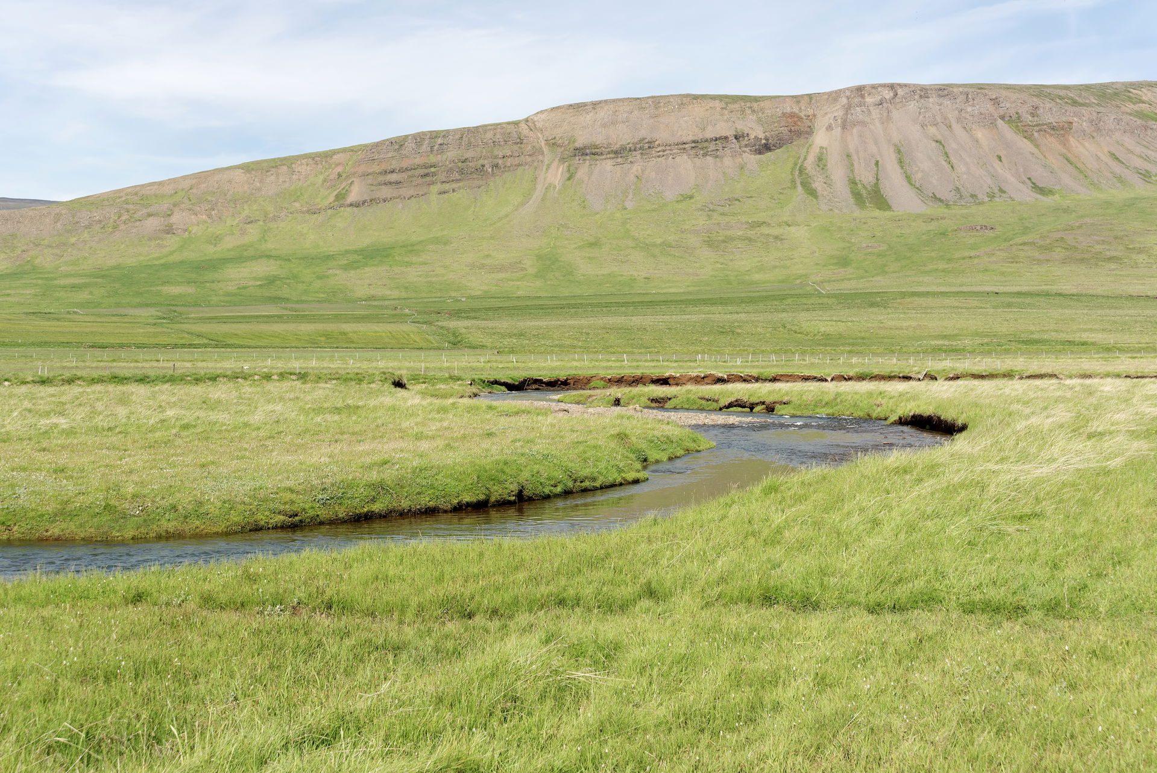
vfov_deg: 29.9
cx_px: 578
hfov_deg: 43.6
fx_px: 1447
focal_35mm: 45
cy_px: 386
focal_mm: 45
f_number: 9
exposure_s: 1/200
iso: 100
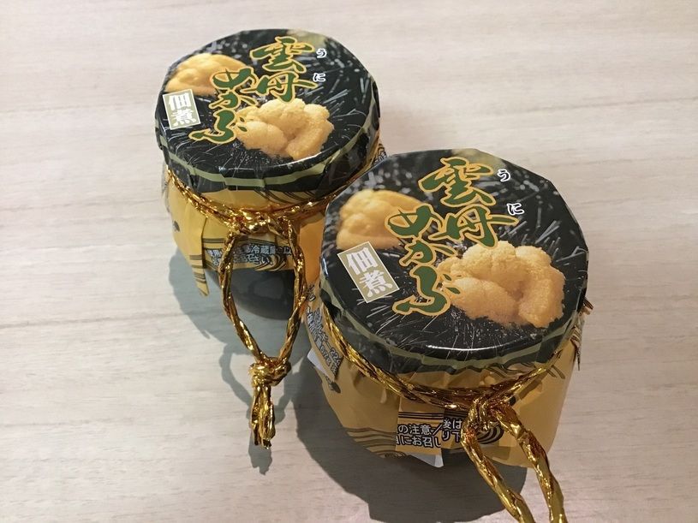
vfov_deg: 45.4
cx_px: 349
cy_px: 262
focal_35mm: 31
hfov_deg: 58.4
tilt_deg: -54.9
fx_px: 625
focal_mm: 3.3
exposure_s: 1/33
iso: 250
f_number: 2.4
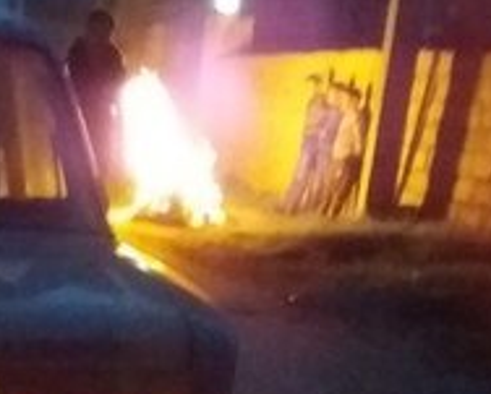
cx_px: -198
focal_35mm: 106
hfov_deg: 16.7
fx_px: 1543
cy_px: 494
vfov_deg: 14.1
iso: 800
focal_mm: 3.3
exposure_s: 1/10
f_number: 2.2
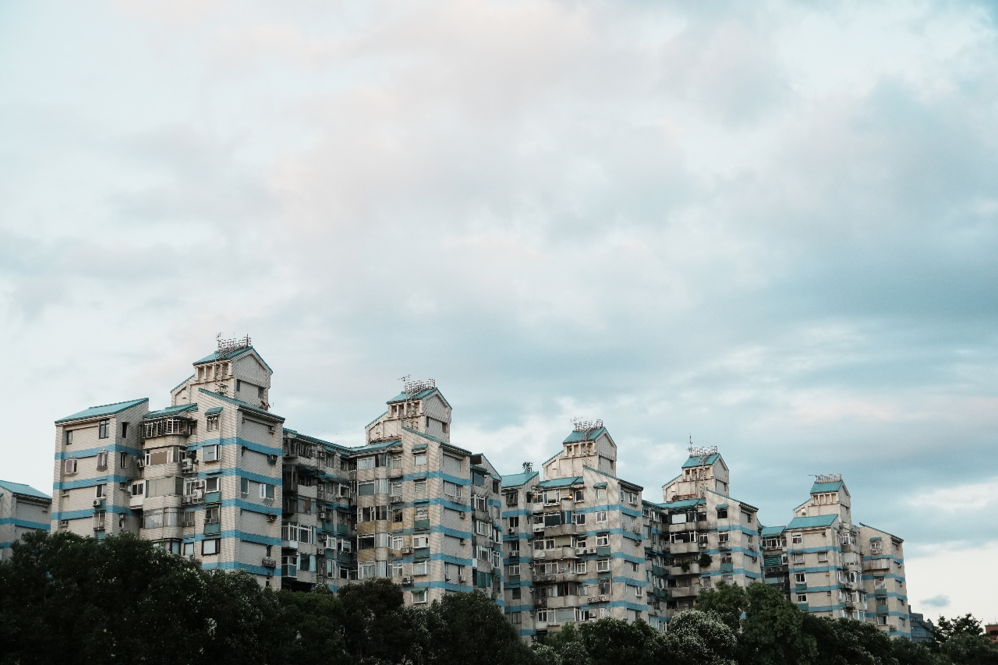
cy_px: 332
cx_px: 499
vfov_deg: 25.1
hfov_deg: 36.9
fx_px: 1497
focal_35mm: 54
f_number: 5
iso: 1250
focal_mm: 36
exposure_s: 1/400
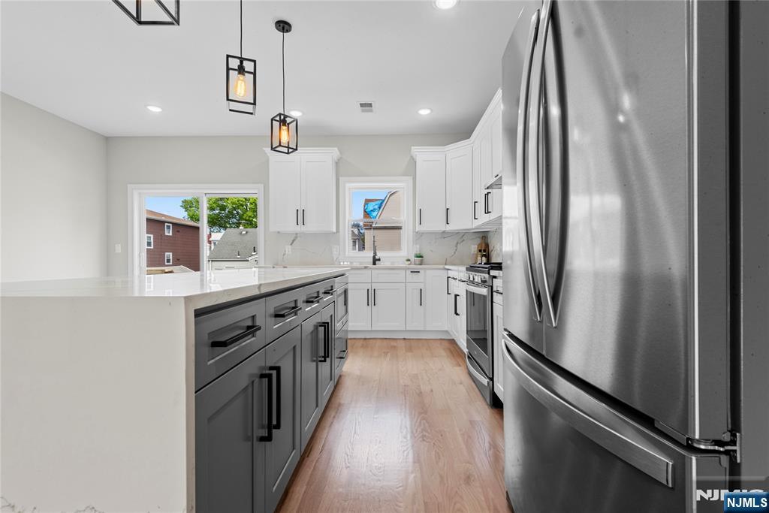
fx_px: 342
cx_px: 384
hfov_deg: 96.7
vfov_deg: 73.8
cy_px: 256
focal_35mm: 16
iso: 400
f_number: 22
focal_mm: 16
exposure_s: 1/3
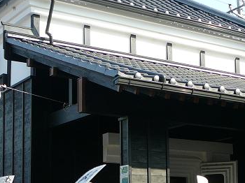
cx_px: 188
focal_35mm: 86
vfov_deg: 17.0
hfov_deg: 22.5
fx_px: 608
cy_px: 150
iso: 80
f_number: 3.3
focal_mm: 7
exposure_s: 1/400
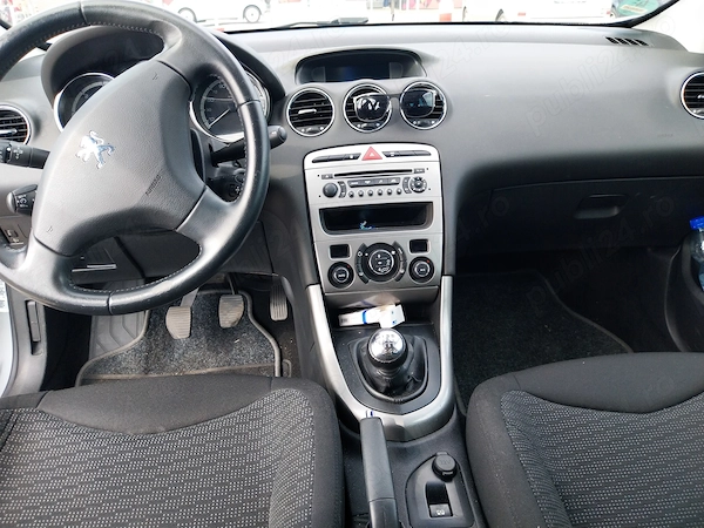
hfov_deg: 67.3
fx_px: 529
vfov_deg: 53.1
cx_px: 352
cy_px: 264
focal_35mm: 26
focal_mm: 4
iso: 50
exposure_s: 1/100
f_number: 1.8
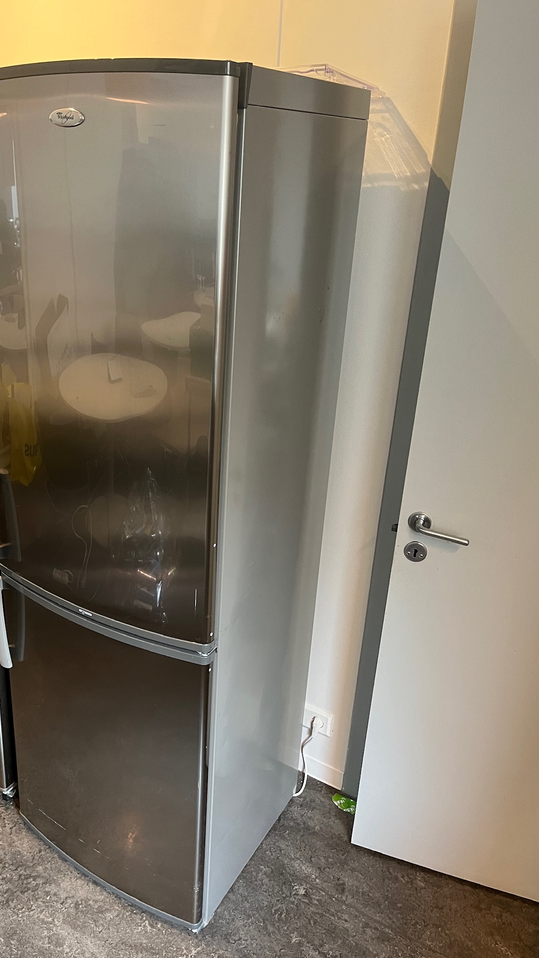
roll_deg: -0.6
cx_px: 181
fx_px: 737
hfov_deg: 39.7
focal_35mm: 29
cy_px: 474
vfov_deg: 66.1
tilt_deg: -22.5
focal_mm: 5.1
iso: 320
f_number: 1.6
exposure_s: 1/50
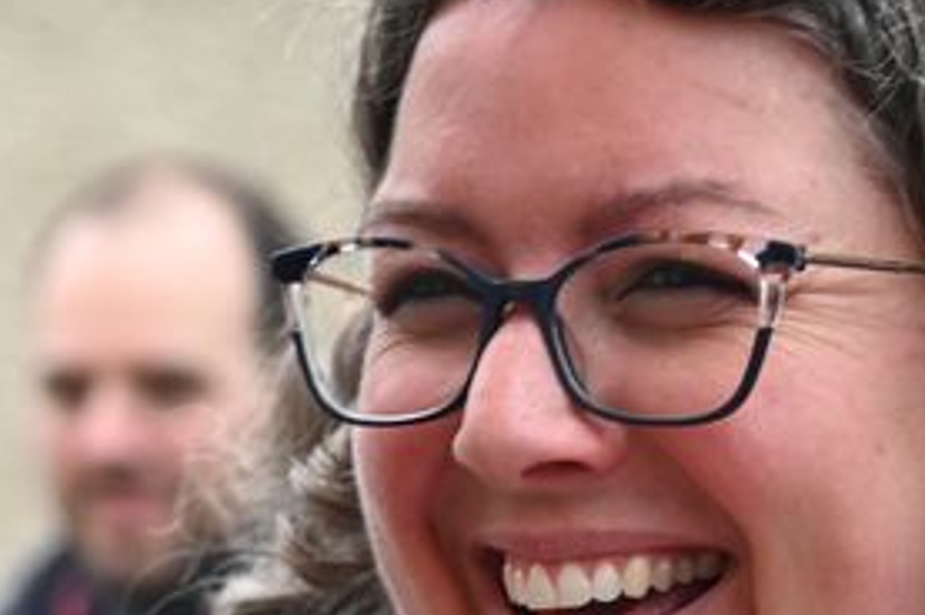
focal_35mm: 287
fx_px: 7366
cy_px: 816
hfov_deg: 7.1
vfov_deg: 4.8
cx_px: -281
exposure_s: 1/125
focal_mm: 62
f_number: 4
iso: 1100
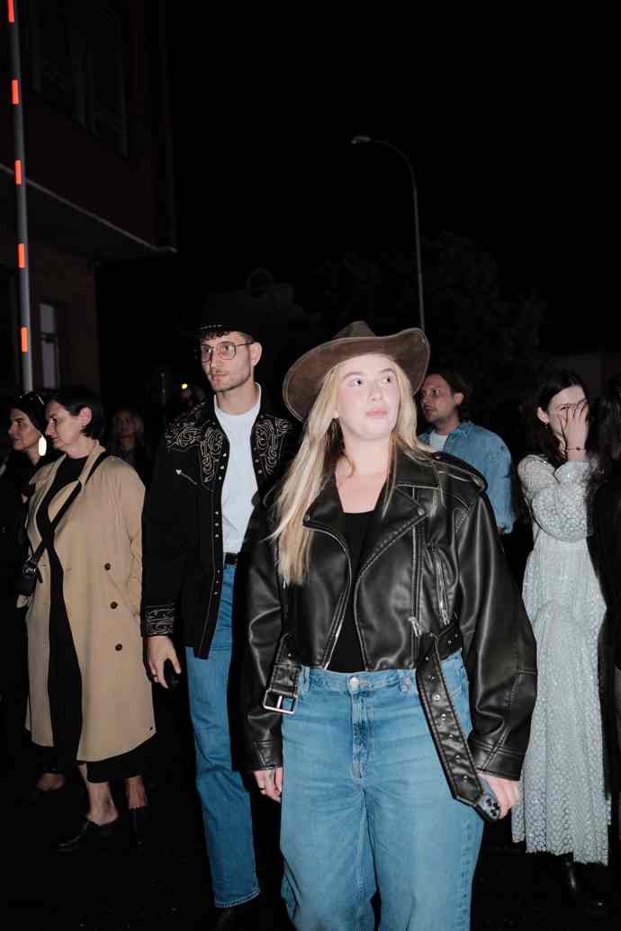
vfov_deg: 54.4
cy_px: 466
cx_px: 310
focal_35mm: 35
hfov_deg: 37.9
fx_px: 906
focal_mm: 23
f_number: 2
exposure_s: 1/125
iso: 640
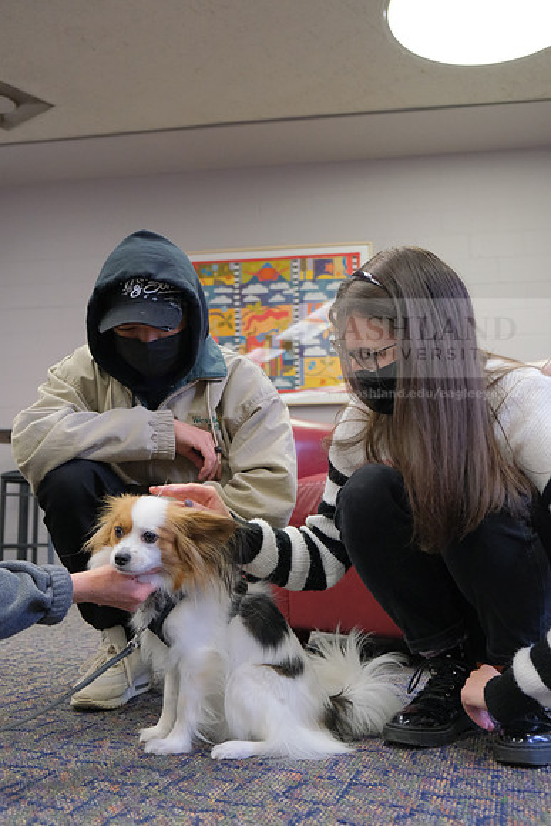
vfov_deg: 53.1
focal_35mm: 36
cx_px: 276
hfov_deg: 36.9
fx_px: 826
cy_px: 413
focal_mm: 24.3
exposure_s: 1/125
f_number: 3.2
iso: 4000
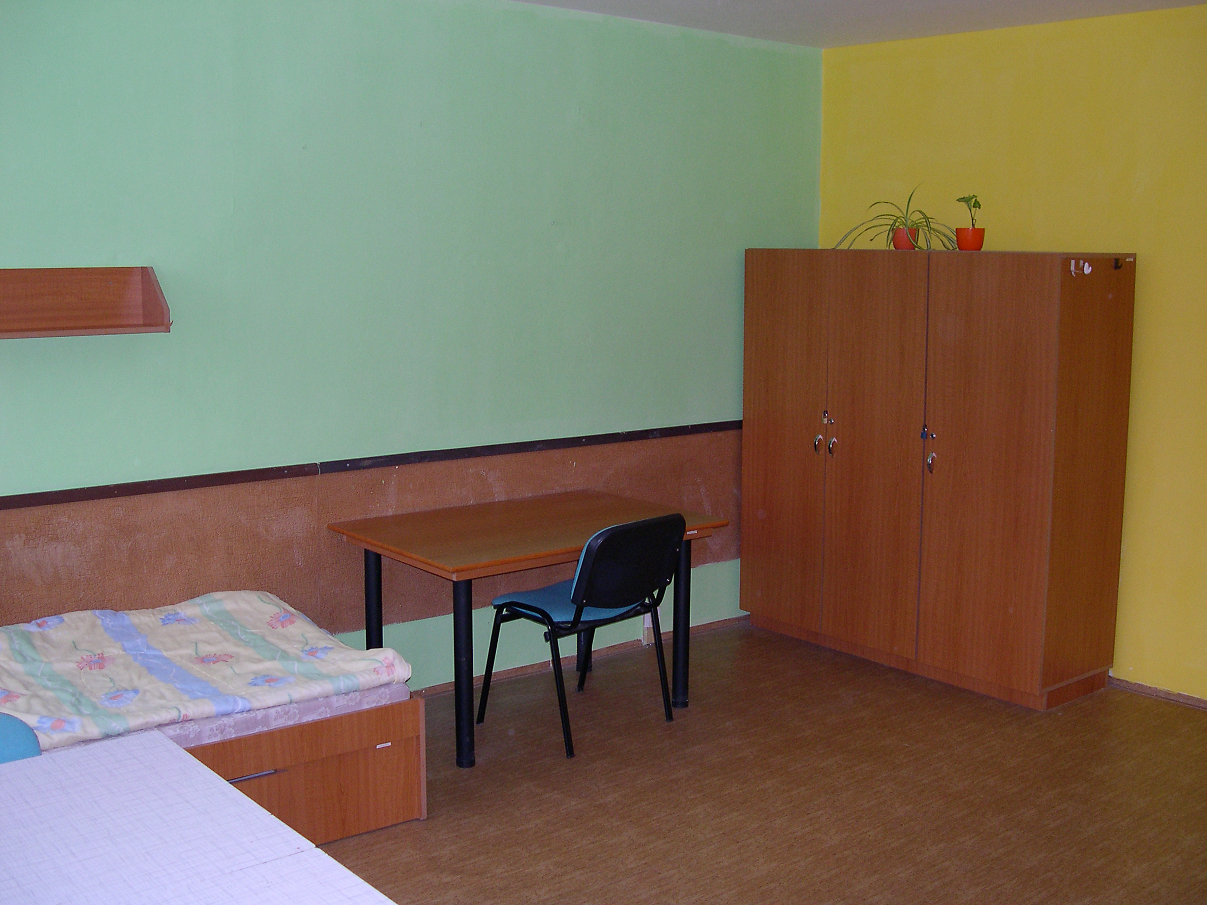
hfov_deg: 49.0
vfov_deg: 37.7
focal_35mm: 38
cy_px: 452
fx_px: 1325
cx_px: 604
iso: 152
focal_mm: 8
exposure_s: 1/60
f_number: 2.8
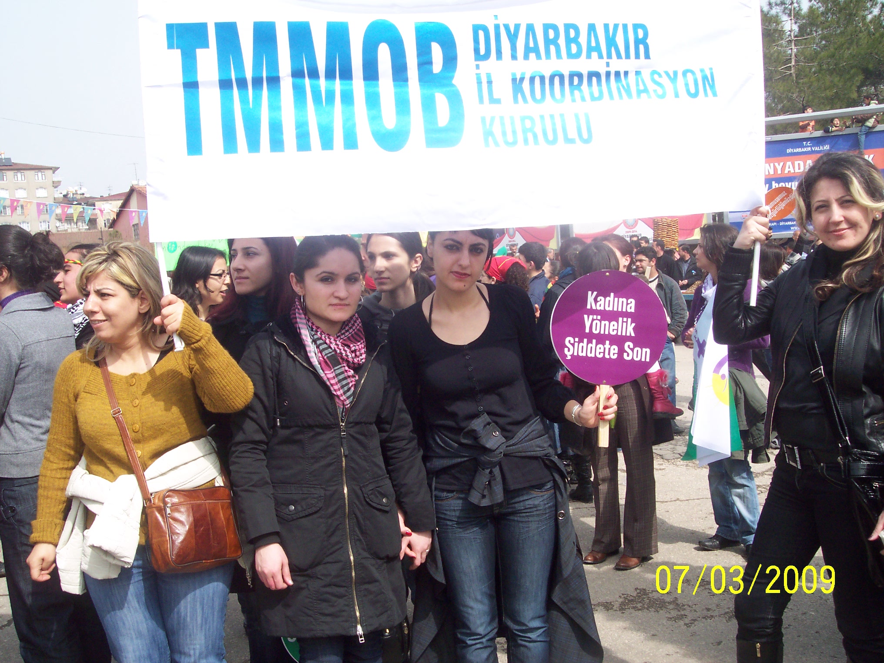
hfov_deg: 49.0
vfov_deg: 37.7
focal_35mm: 38
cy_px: 332
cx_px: 442
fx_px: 970
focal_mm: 8
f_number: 4.8
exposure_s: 1/500
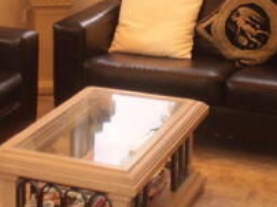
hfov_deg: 18.8
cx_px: 69
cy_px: -12
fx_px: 831
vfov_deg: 13.9
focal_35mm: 104
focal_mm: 6.3
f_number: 3.1
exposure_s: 1/30
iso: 125
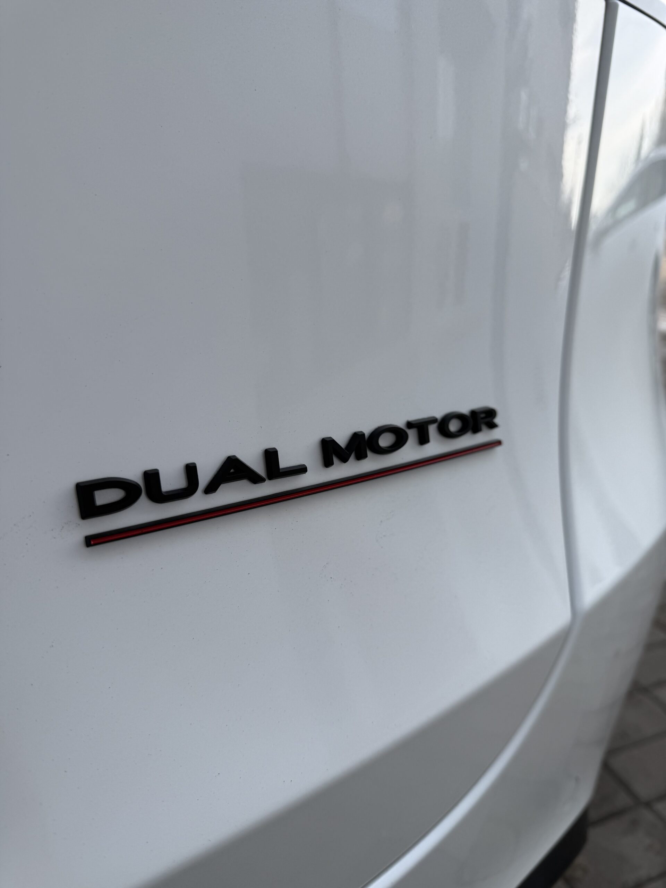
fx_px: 616
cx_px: 333
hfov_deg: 56.8
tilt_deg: -22.4
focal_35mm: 24
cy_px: 444
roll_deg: -2.2
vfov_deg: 71.6
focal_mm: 6.76
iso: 80
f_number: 1.78
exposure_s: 1/1046
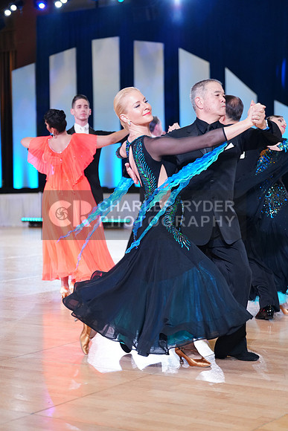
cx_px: 144
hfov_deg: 18.0
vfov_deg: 26.6
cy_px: 216
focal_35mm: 76
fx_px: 911
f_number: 2.8
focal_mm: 76
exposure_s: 1/400
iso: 2000
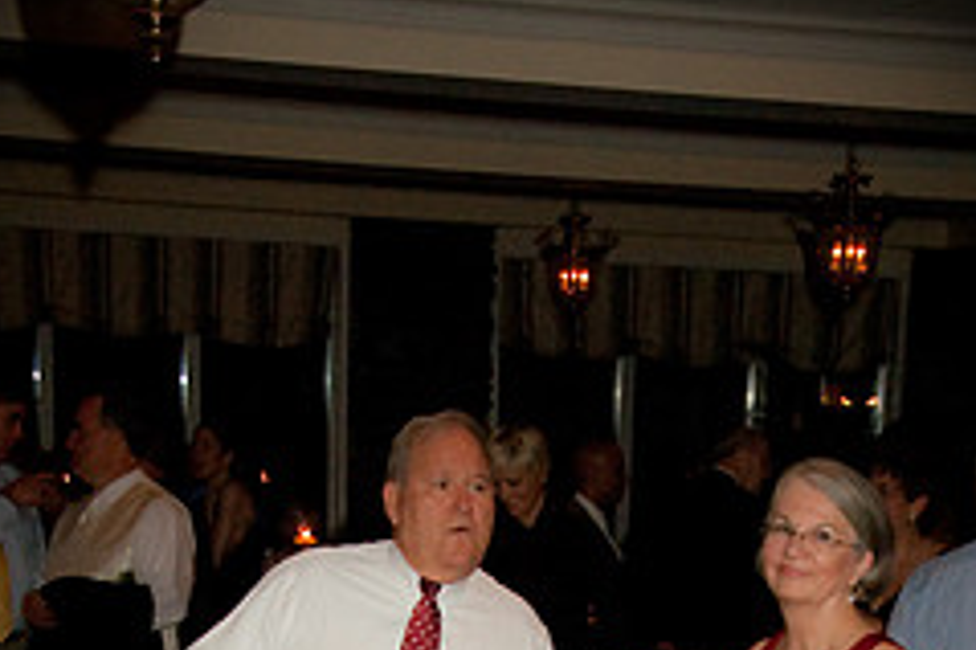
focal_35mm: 79
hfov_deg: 25.7
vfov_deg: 16.2
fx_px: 2140
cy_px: 875
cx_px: 482
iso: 800
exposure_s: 1/80
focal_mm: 28
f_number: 4
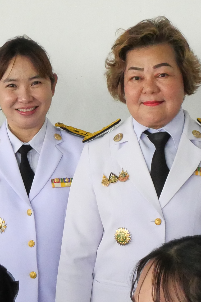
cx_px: 78
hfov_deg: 12.0
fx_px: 955
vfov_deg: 17.9
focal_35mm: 114
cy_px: 102
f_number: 9
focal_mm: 17
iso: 3200
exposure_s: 1/100
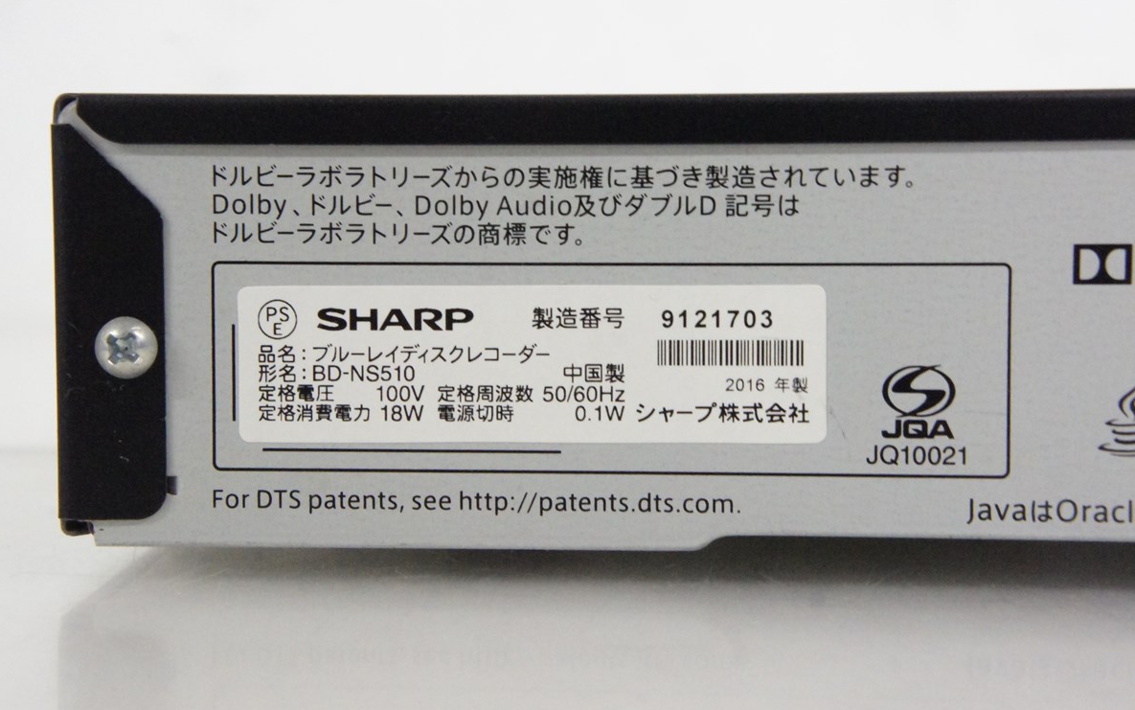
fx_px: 2151
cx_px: 564
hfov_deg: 29.6
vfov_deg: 18.7
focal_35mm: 70
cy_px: 344
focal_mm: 45
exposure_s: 1/50
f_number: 10
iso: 6400
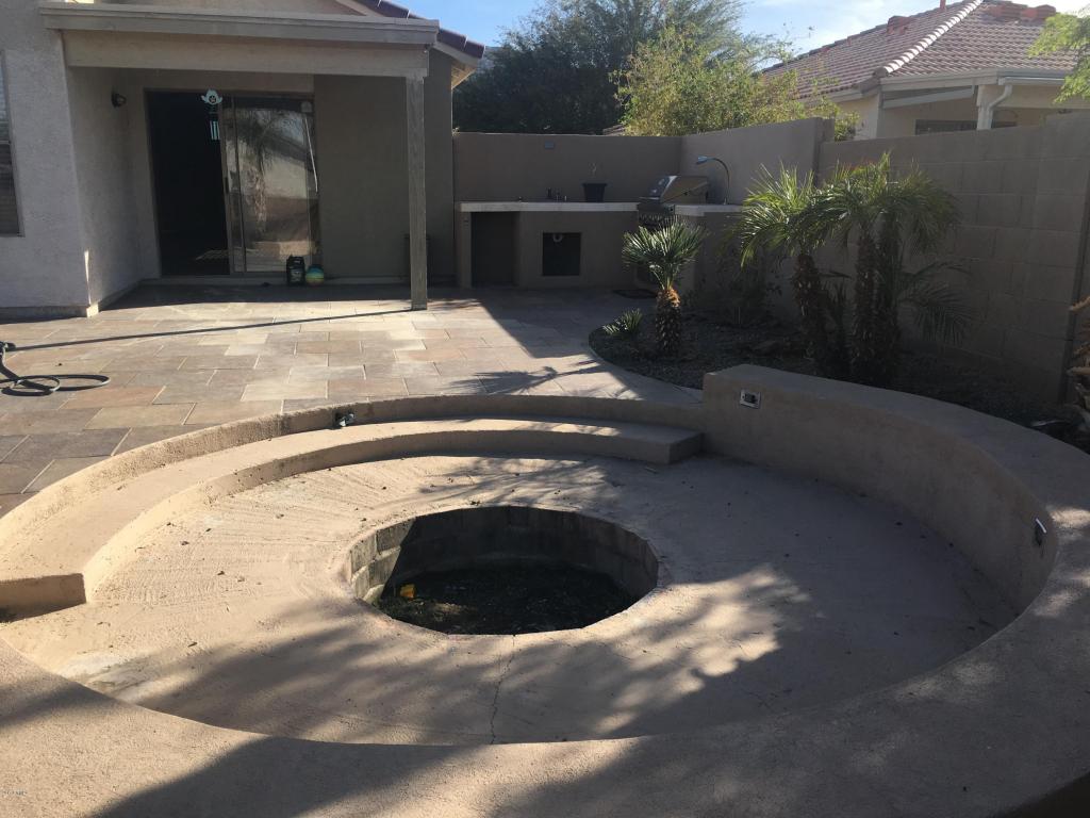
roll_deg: +0.2
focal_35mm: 29
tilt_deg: -13.3
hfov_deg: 61.7
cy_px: 409
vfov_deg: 48.2
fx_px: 913
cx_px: 545
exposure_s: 1/1183
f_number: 2.2
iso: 25
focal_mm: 4.15
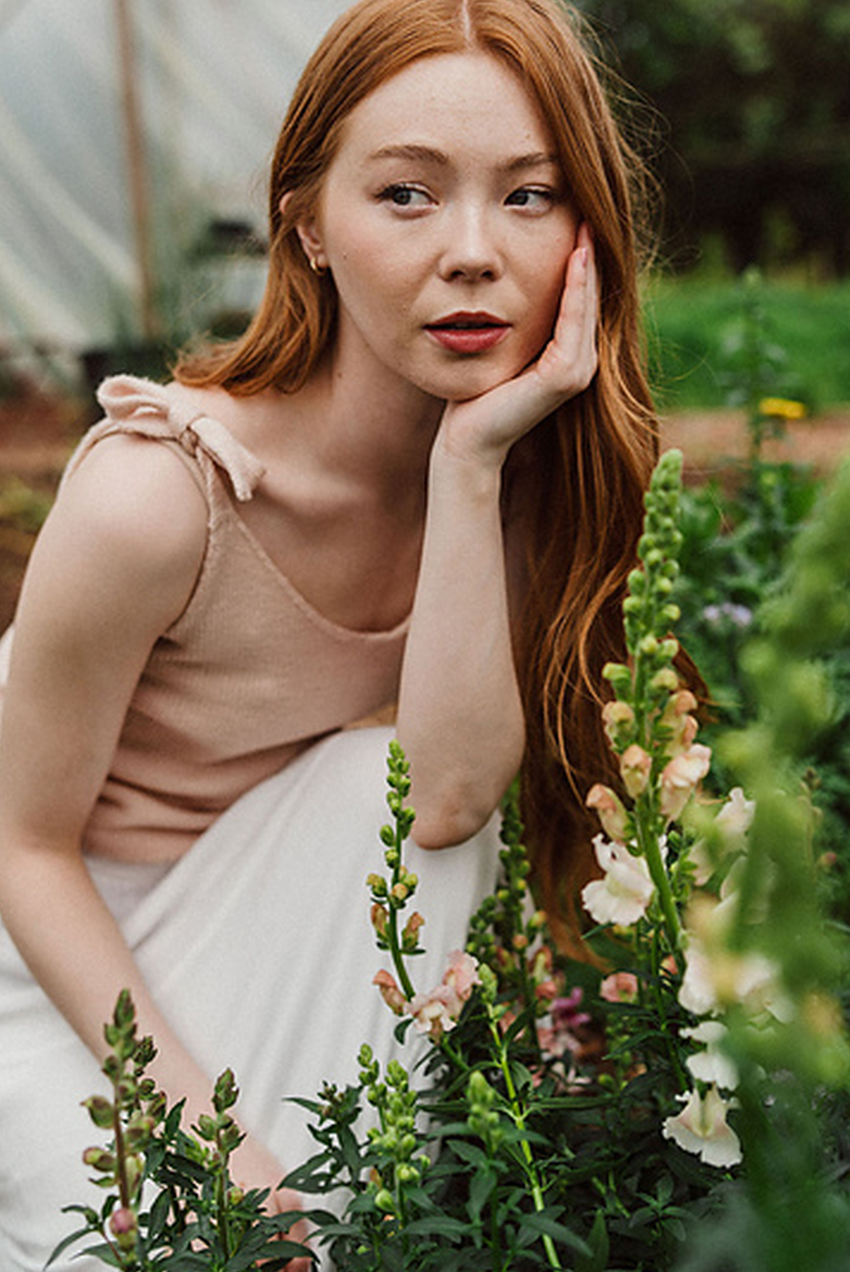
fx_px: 1485
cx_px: 371
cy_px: 535
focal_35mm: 42
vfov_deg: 46.2
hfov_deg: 31.9
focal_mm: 35
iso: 160
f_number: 2.5
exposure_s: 1/1600
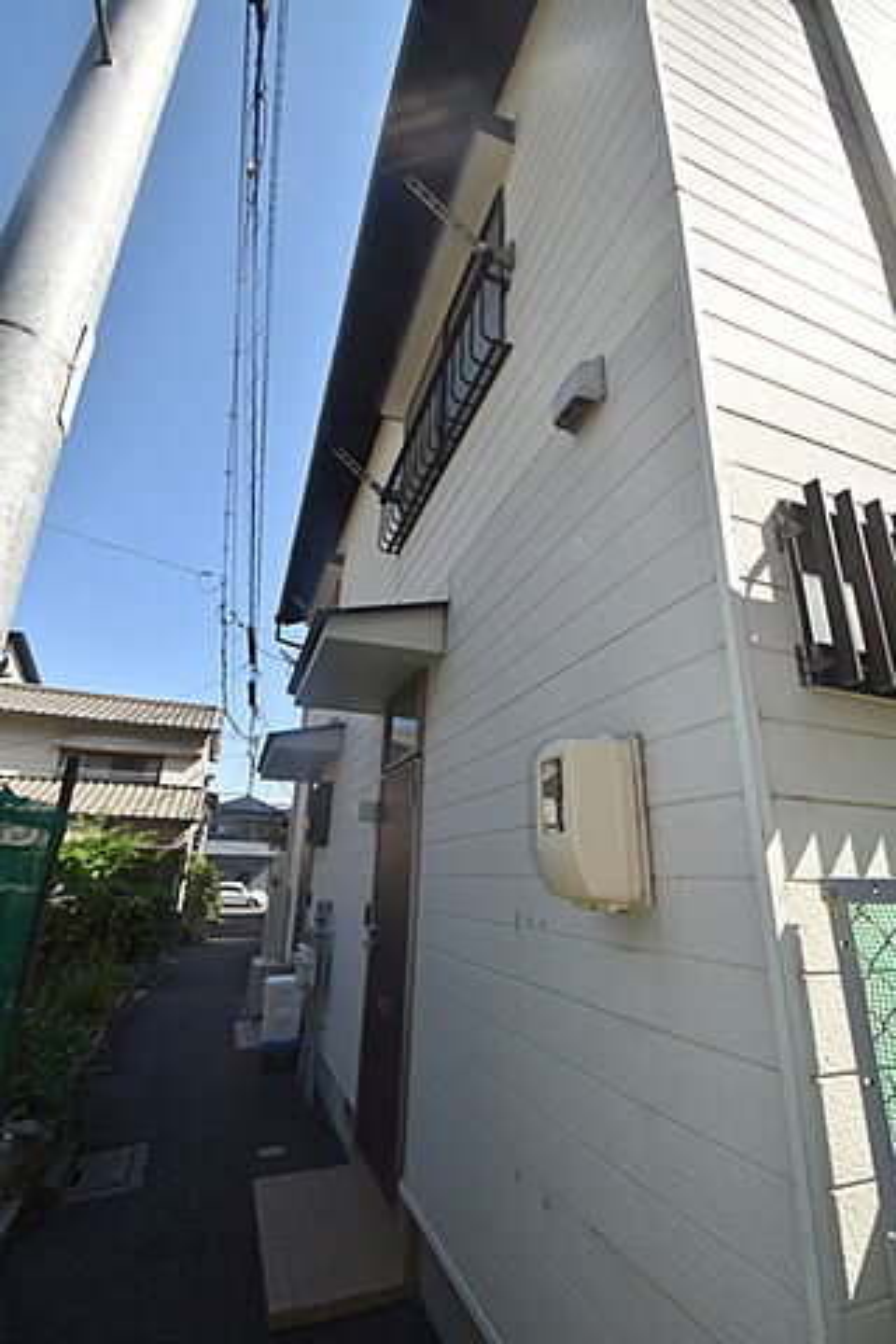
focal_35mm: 15
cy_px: 672
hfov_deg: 77.3
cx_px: 448
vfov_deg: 100.4
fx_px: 560
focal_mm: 10
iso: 100
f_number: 7.1
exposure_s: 1/200
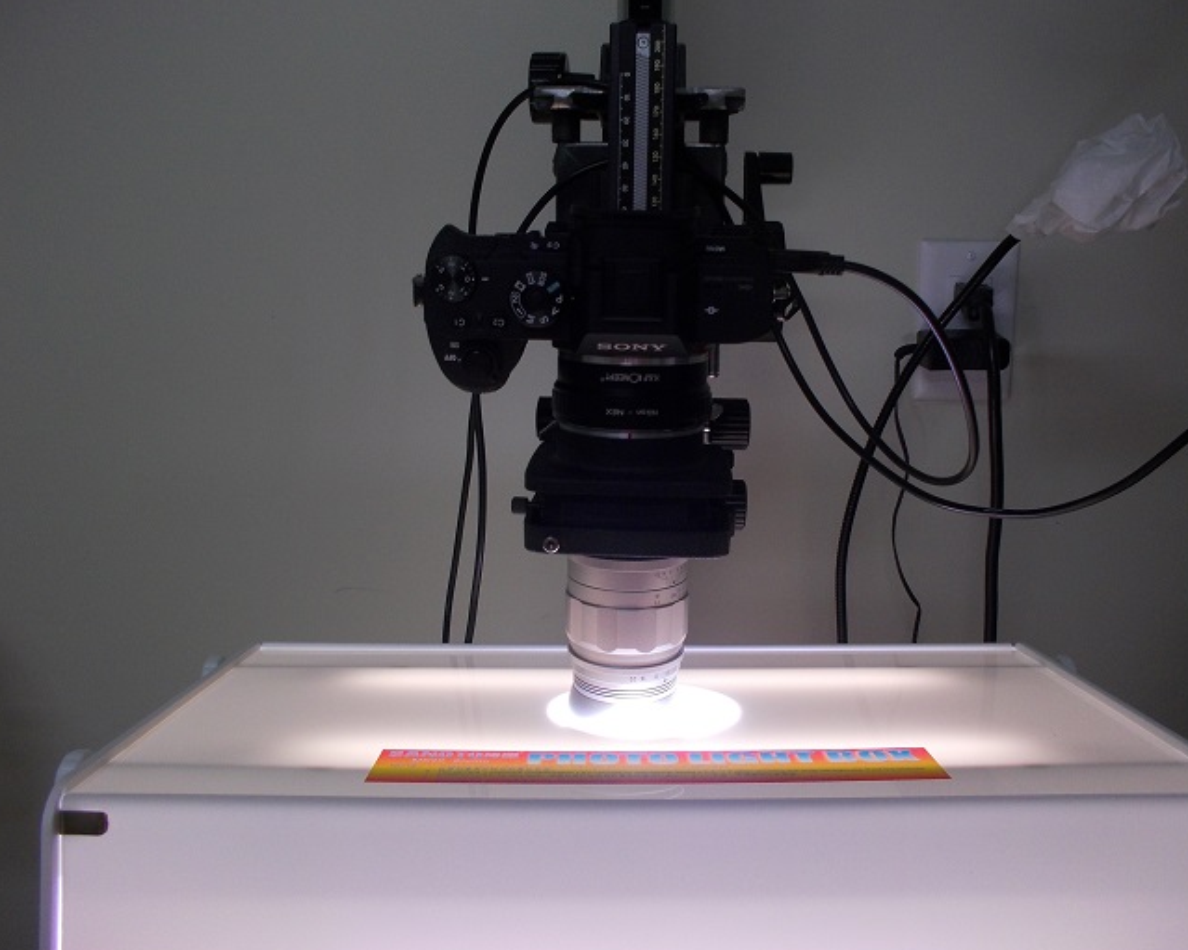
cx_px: 615
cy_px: 484
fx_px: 1090
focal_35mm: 31
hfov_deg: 57.2
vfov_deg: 47.1
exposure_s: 1/25
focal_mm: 4.1
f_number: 3.3
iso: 100
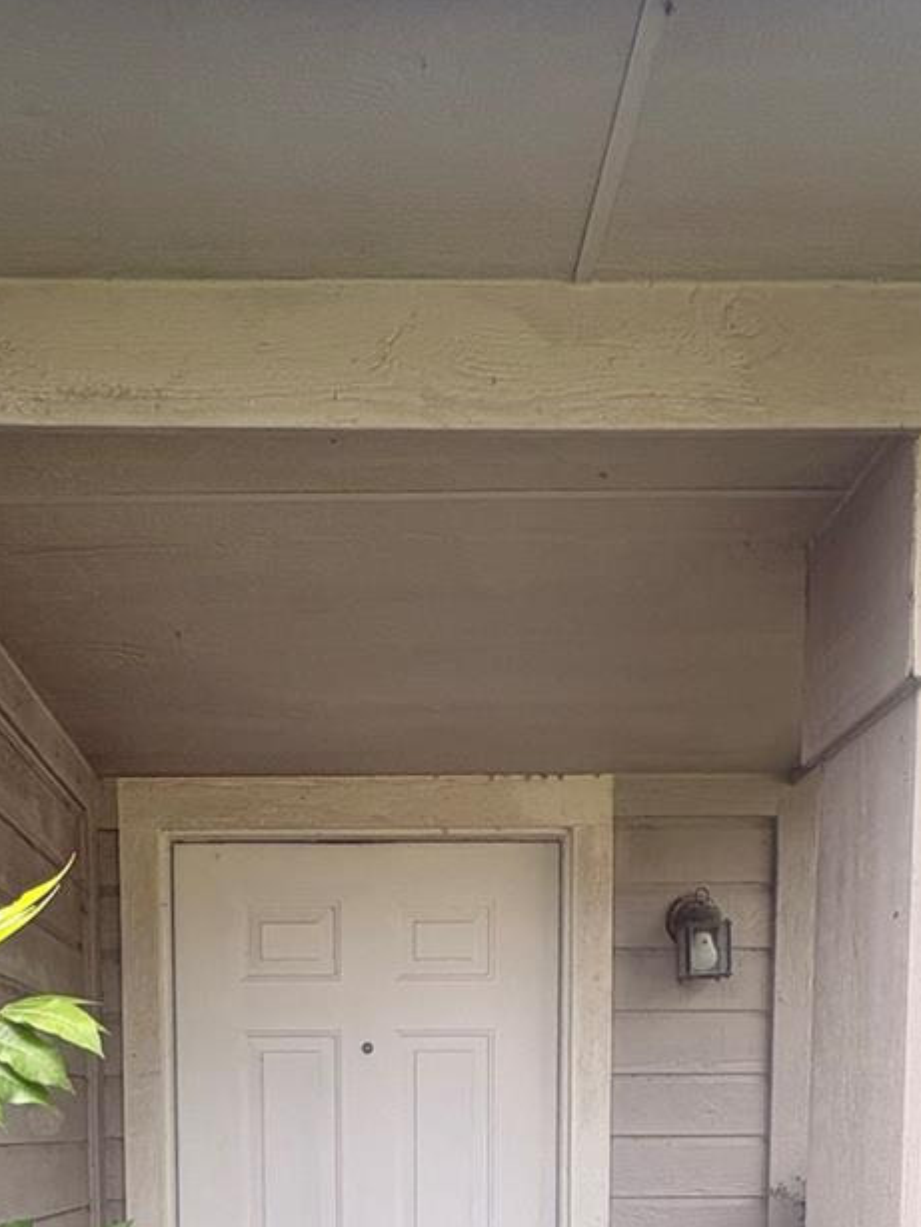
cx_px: 376
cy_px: 1231
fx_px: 1241
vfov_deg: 44.6
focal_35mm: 35
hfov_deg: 40.6
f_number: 2.2
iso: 40
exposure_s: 1/418
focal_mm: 2.22
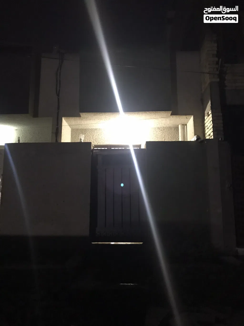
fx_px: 263
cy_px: 163
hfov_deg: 49.8
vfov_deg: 63.4
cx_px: 122
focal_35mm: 28
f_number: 1.8
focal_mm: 3.99
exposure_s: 1/4
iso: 80
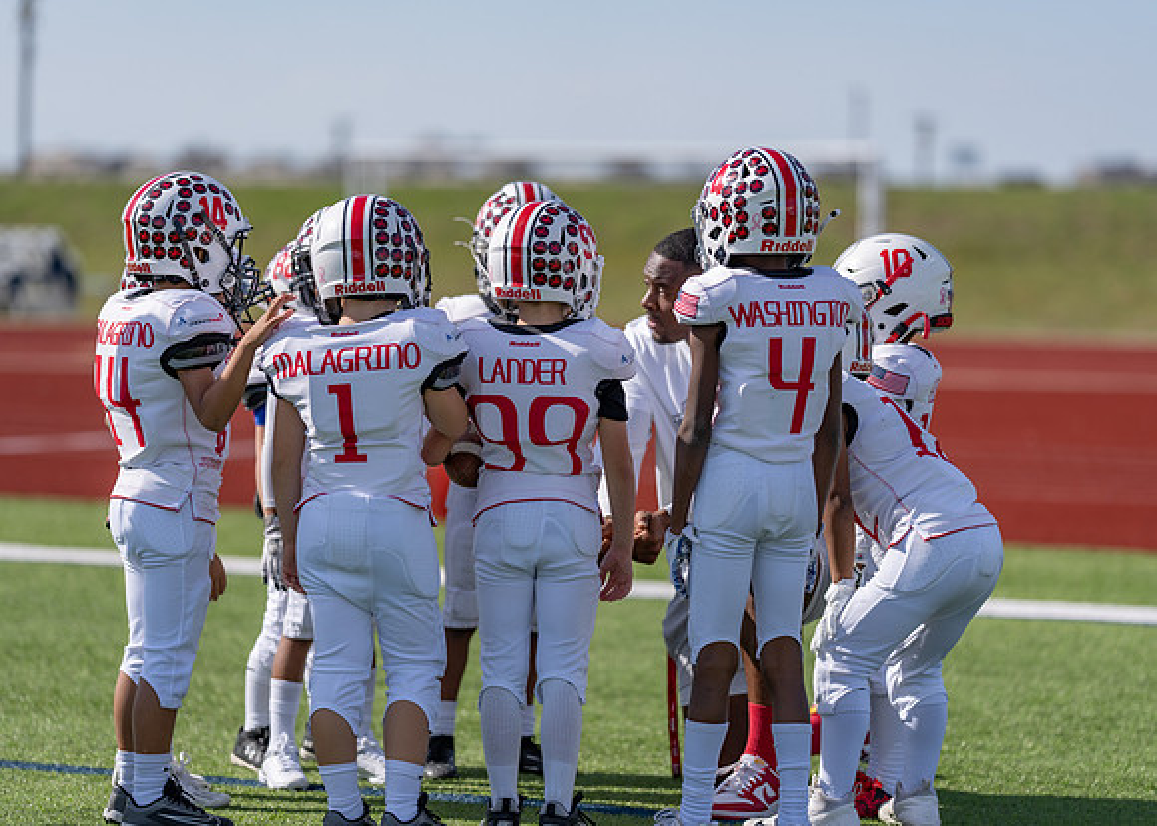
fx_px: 4647
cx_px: 578
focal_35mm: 141
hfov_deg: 14.2
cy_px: 413
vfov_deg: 10.2
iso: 100
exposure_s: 1/6400
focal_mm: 135
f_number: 1.8
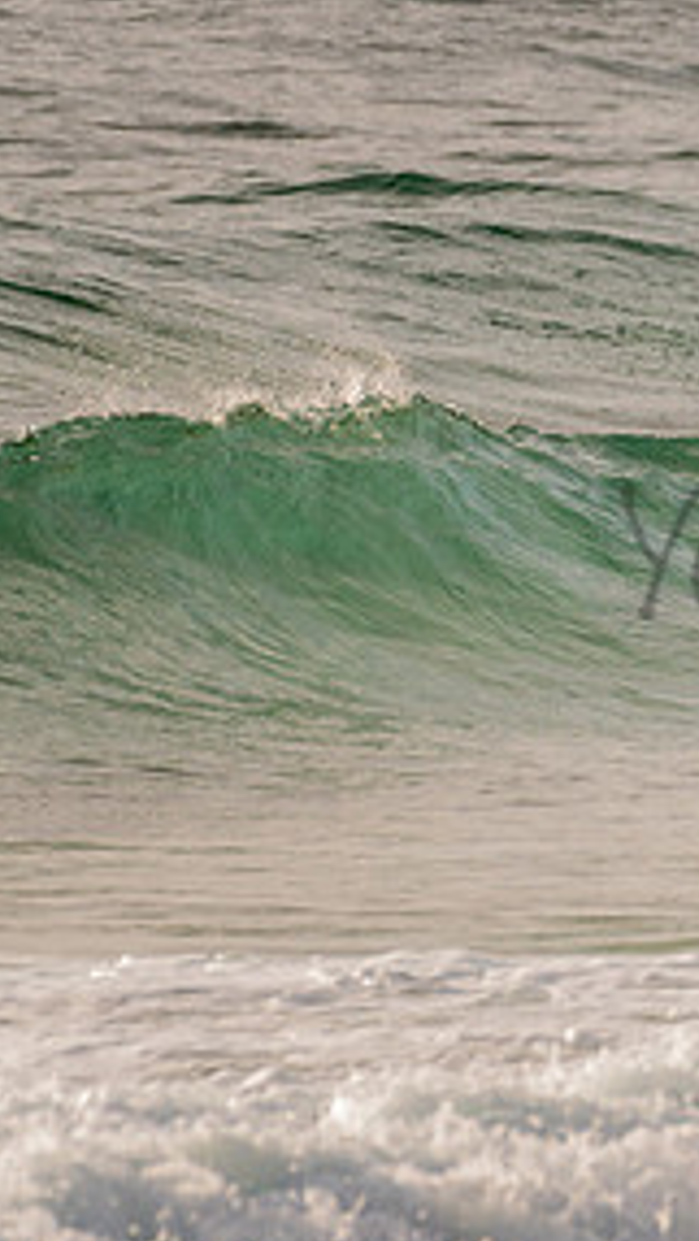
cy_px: 489
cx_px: 1037
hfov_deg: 0.9
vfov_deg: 1.7
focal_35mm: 1301
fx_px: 42843
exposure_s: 1/2000
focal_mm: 500
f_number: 5.6
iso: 160
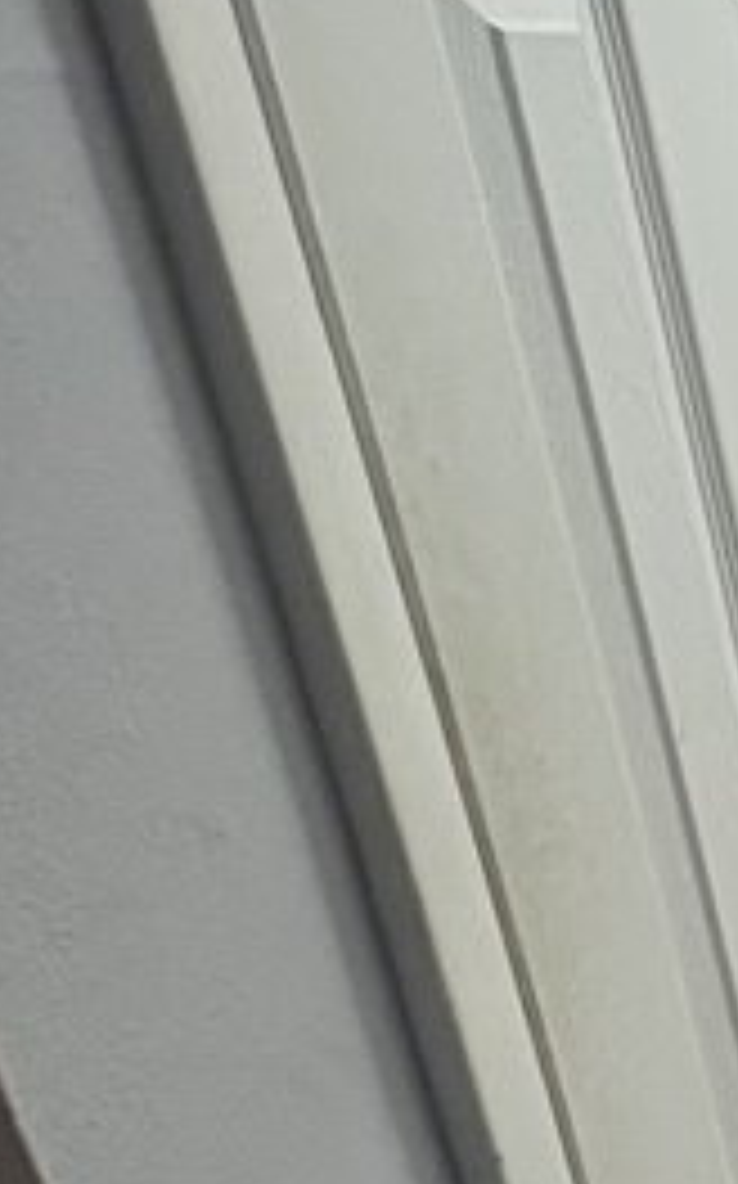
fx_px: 1966
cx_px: 1786
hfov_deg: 14.2
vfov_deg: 33.0
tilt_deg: -22.2
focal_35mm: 61
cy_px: 855
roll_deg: +0.8
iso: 320
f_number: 2.2
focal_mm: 2.22
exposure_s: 1/60
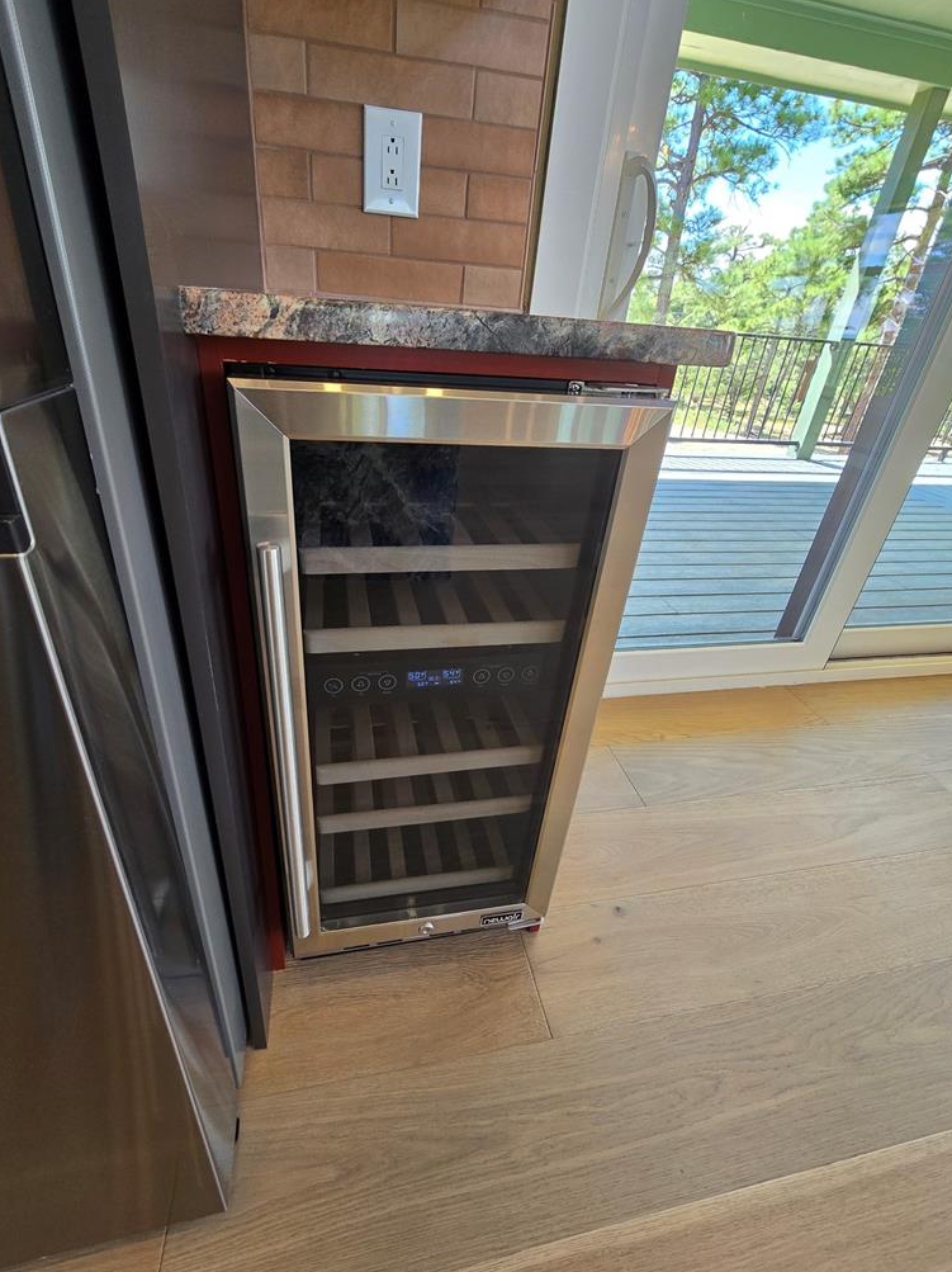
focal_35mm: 14
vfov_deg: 102.0
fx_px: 514
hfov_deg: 85.6
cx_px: 454
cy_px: 606
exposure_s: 1/60
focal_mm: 2.2
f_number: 2.2
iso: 80
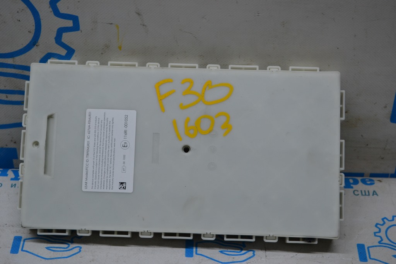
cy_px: 132
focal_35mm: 72
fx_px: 792
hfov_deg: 28.1
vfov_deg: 18.9
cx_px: 198
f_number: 5.6
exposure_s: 1/125
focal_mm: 48
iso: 360
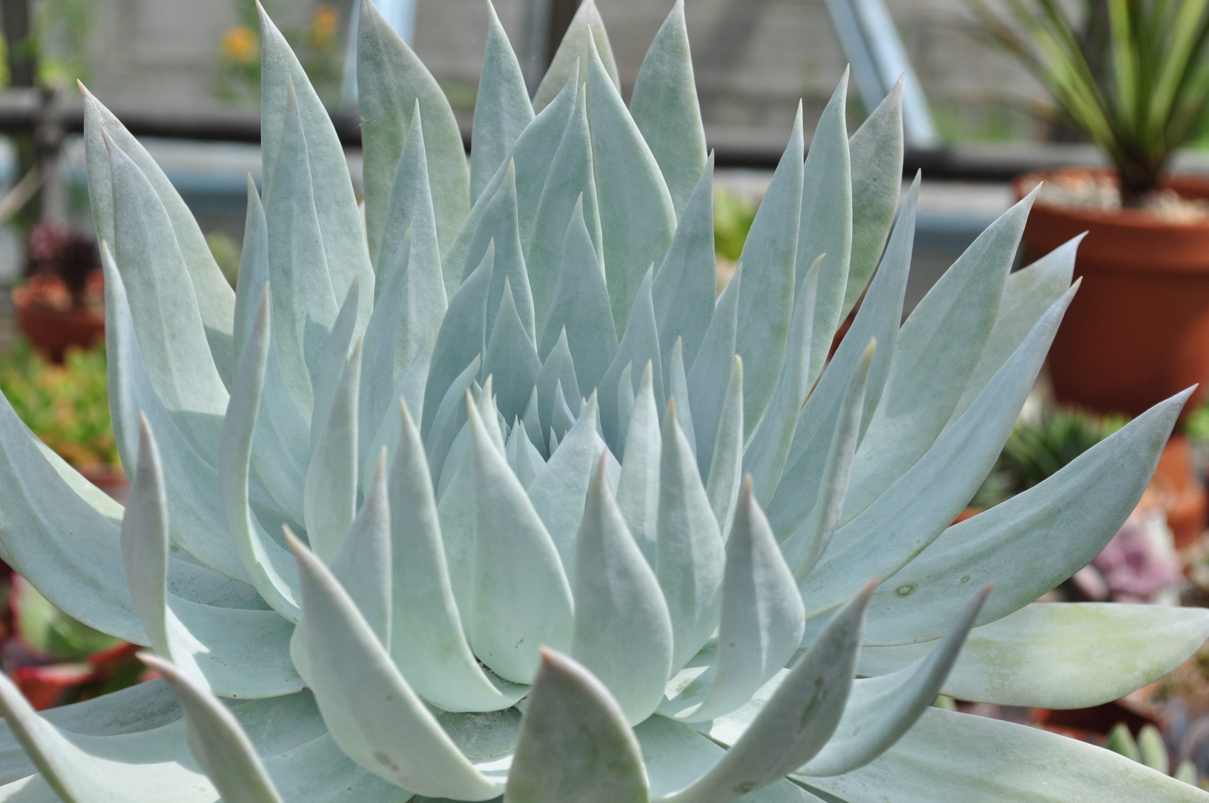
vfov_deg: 18.9
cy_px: 402
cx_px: 604
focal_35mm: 72
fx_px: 2415
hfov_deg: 28.1
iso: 200
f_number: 10
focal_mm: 48
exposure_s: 1/400
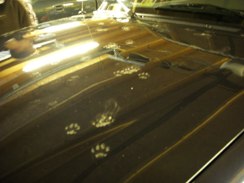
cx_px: 122
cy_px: 92
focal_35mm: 38
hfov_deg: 49.0
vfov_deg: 37.7
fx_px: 268
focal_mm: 6.3
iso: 400
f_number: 3.3
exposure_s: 1/1.6
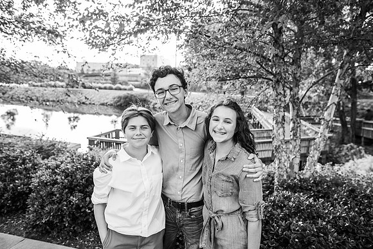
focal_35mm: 24
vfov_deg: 53.2
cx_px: 186
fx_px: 249
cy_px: 124
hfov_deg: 73.7
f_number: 3.2
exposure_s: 1/200
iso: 250
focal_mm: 24
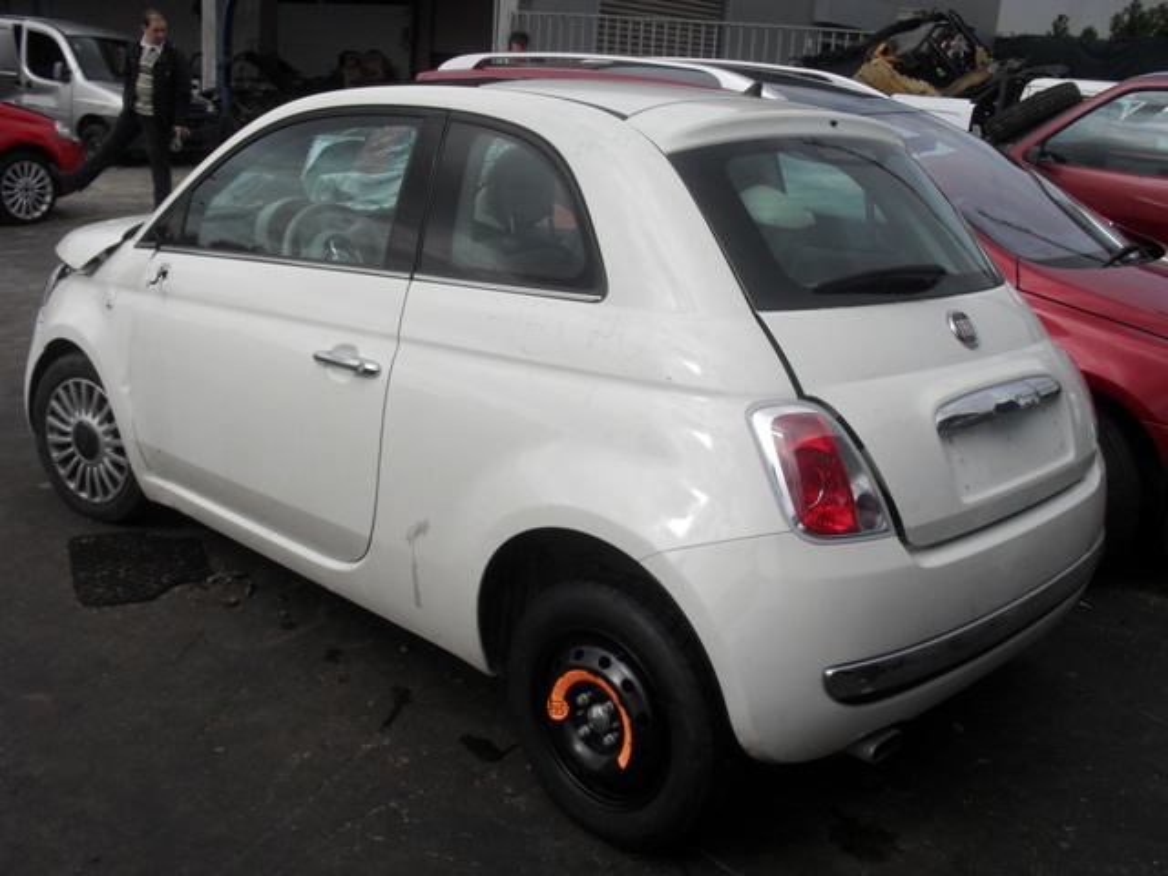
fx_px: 1181
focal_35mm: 35
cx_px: 584
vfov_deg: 40.7
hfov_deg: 52.6
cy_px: 438
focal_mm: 6.3
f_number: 8.4
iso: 100
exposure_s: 1/250
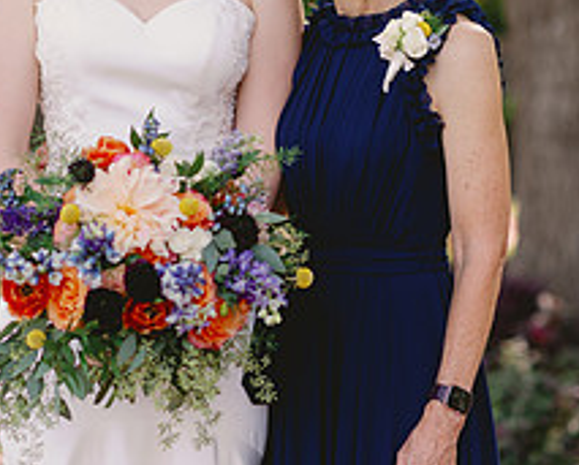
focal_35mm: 168
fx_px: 2883
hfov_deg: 11.5
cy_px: 237
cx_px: 257
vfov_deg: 9.2
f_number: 2
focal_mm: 85
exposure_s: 1/320
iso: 50
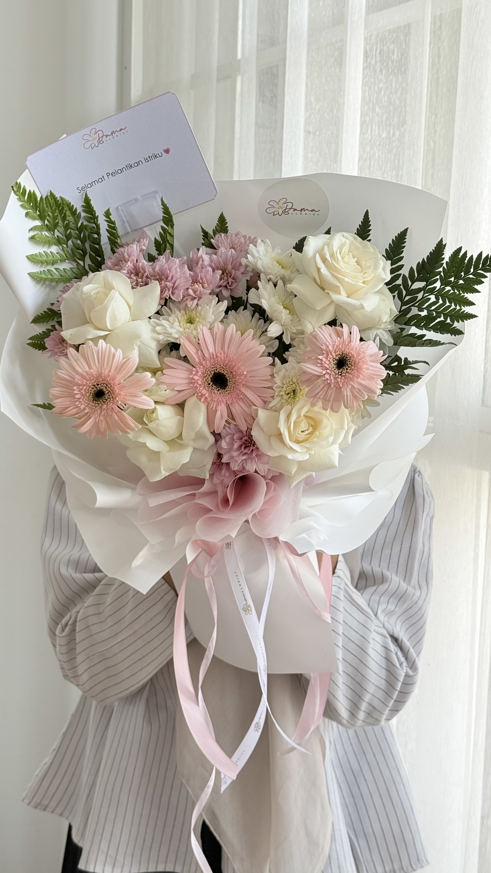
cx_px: 218
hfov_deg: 22.2
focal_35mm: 54
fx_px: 1250
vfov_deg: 38.5
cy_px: 442
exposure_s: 1/122
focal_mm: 6.76
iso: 80
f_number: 1.78
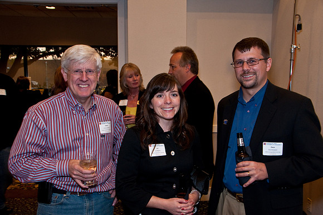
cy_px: 108
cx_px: 162
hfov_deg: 53.2
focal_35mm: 36
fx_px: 323
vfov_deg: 36.8
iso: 640
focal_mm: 24
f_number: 6.3
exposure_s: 1/30
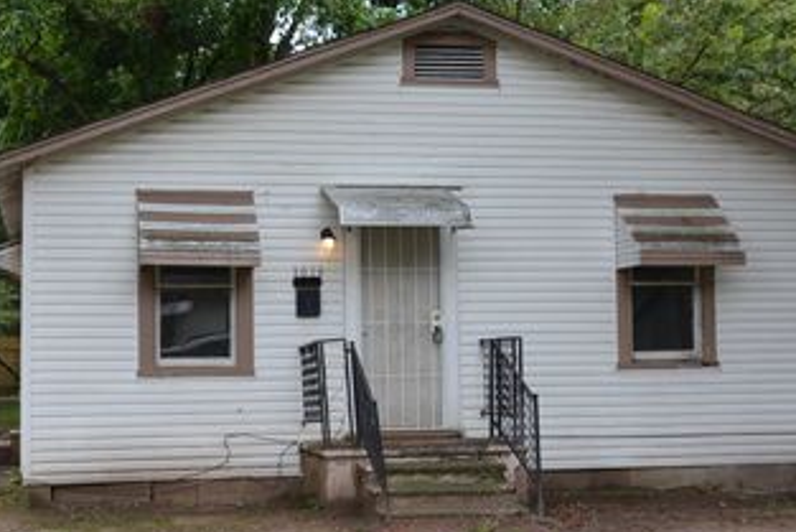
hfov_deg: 30.0
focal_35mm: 67
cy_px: 258
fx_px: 1482
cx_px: 341
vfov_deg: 20.3
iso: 200
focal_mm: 28
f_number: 6.3
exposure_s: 1/160
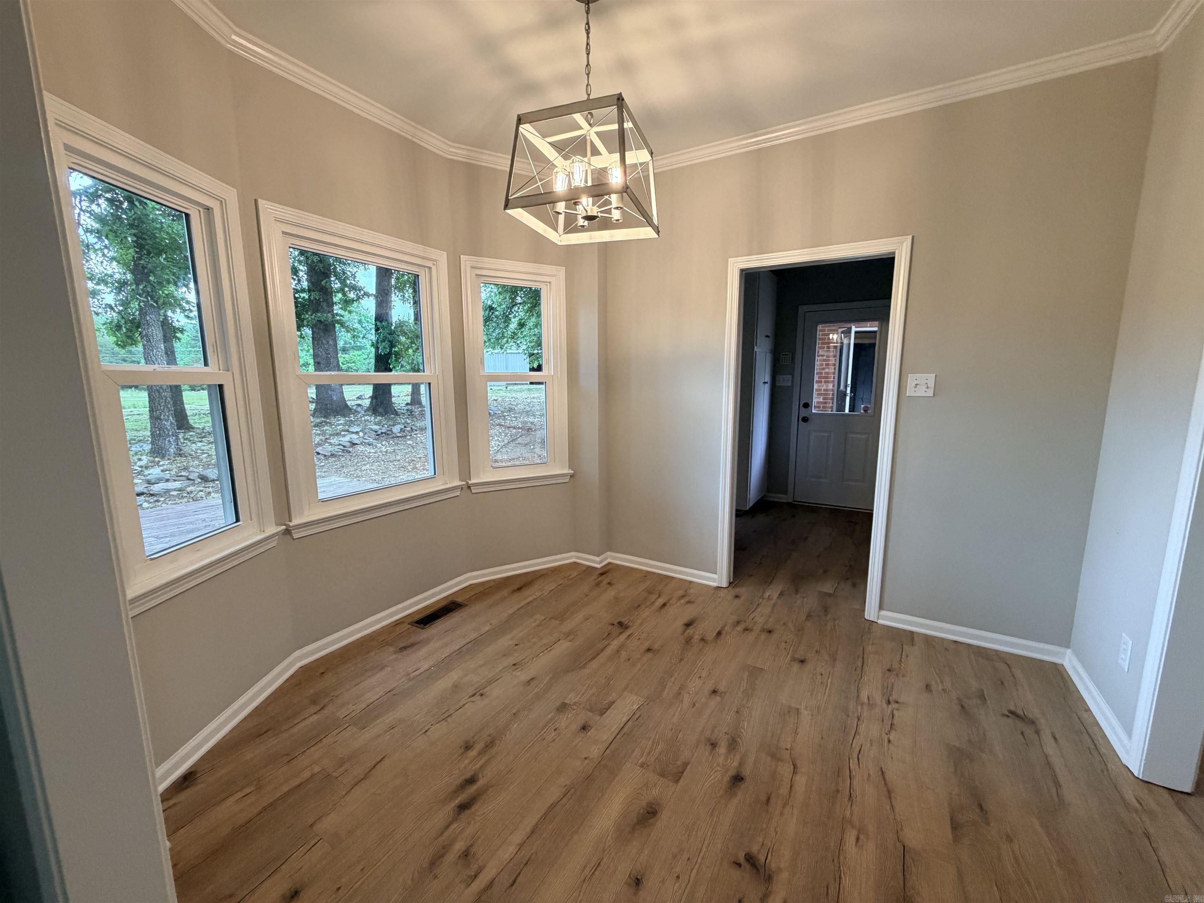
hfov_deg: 102.1
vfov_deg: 85.7
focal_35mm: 14
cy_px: 452
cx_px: 602
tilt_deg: -8.6
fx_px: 487
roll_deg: +1.2
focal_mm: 2.22
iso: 200
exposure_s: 1/120
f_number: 2.2
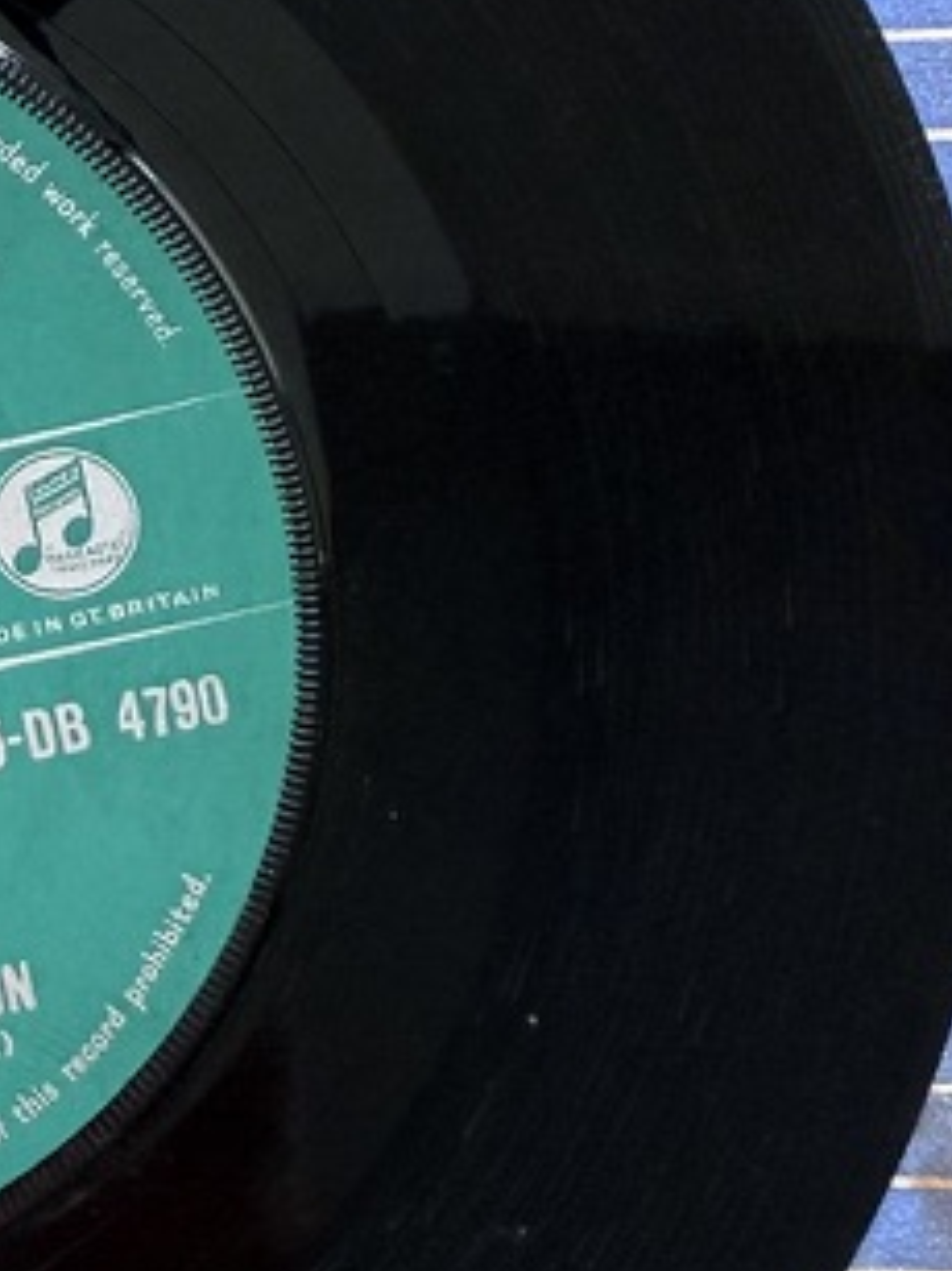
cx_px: -484
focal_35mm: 80
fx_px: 2936
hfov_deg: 16.7
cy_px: 600
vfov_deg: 24.4
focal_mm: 2.22
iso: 320
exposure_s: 1/77
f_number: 2.2
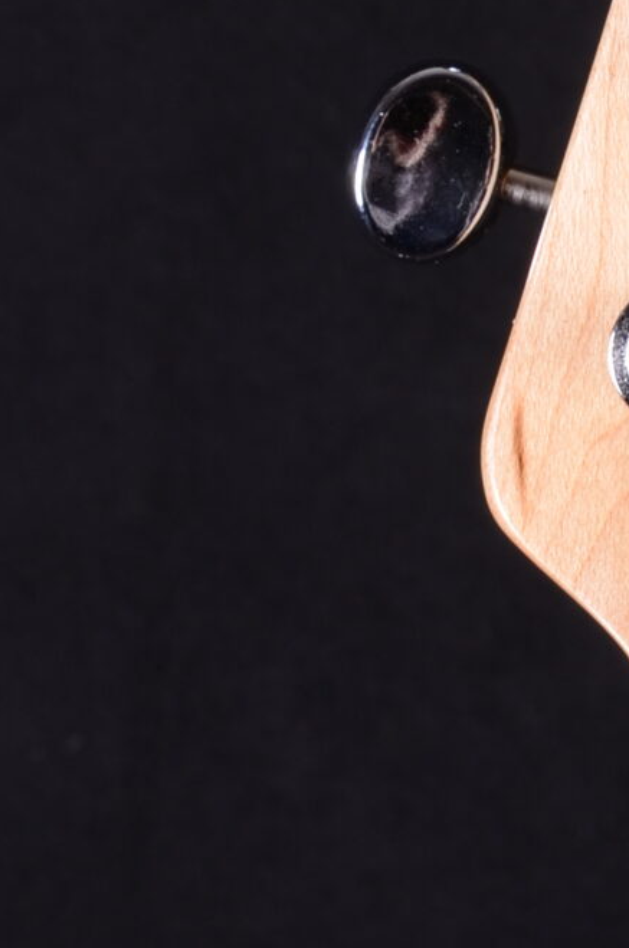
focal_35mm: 204
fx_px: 5364
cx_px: 963
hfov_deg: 6.6
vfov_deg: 10.0
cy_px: 29
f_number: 13
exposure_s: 1/200
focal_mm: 35
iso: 200
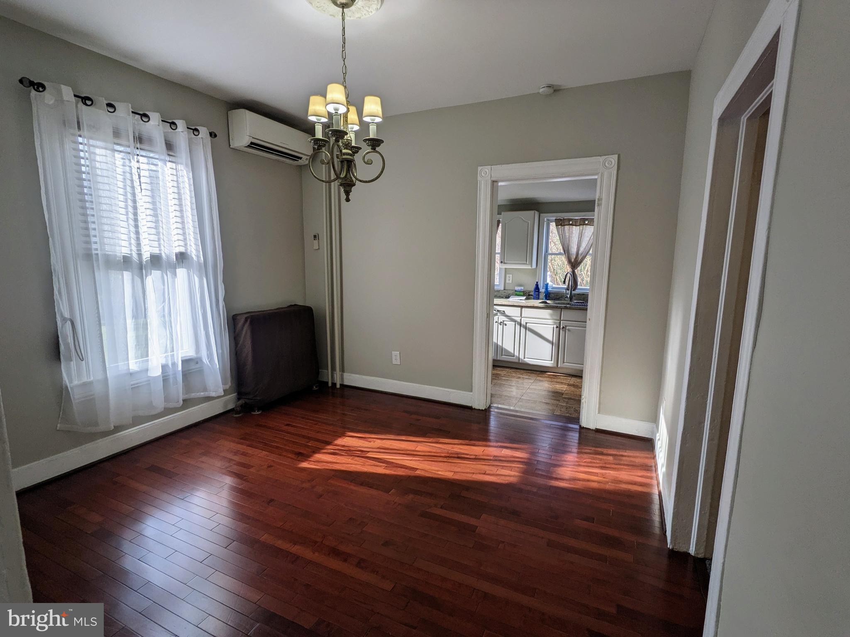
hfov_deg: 94.5
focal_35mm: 16
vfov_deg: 78.1
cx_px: 425
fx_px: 393
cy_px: 318
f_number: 2.2
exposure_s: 1/170
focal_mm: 2.22
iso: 35
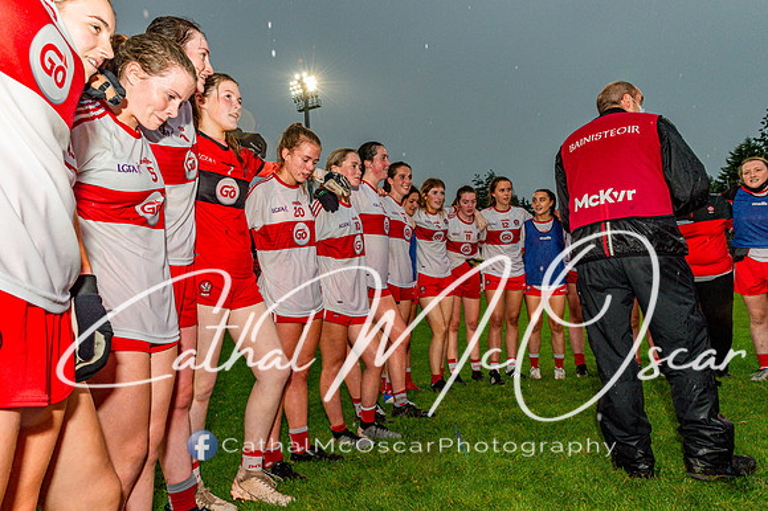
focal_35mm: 24
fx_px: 512
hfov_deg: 73.8
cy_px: 256
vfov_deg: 53.1
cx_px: 384
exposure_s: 1/200
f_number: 5.6
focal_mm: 24
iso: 1600
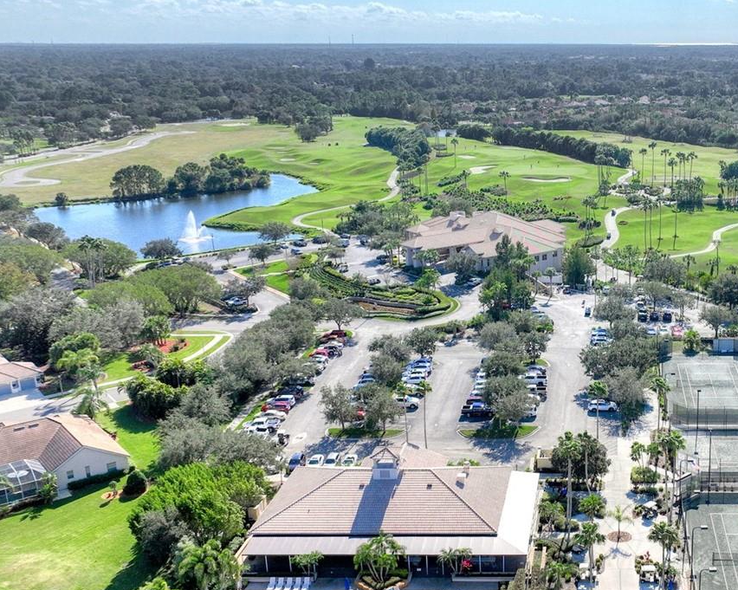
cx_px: 608
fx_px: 961
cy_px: 324
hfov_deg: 40.0
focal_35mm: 44
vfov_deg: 34.1
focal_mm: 12.3
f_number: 2.8
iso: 100
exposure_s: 1/3200
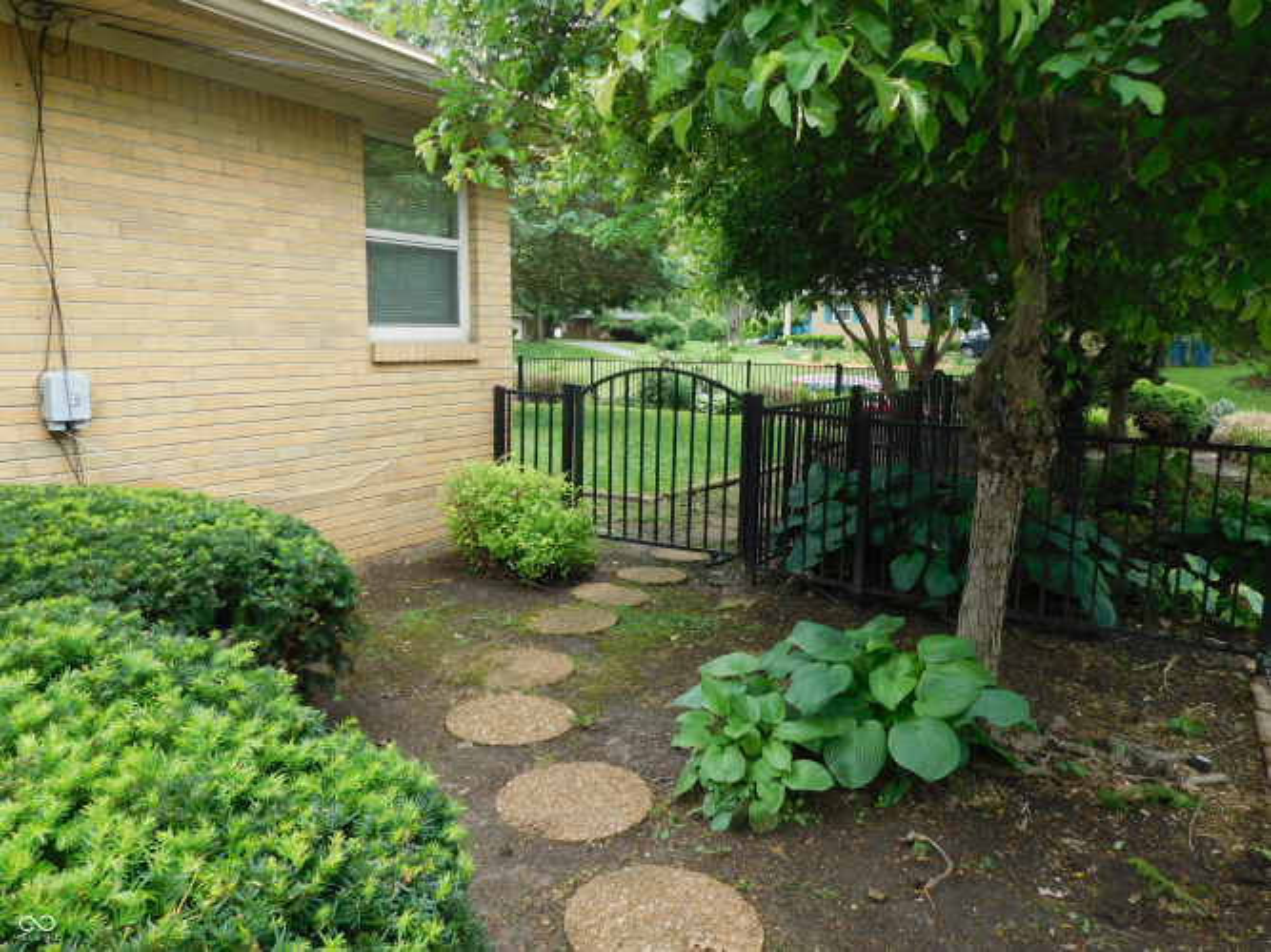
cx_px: 636
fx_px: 918
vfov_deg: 54.9
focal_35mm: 25
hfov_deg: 69.4
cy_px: 476
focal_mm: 4.5
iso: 125
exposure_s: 1/200
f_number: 3.1
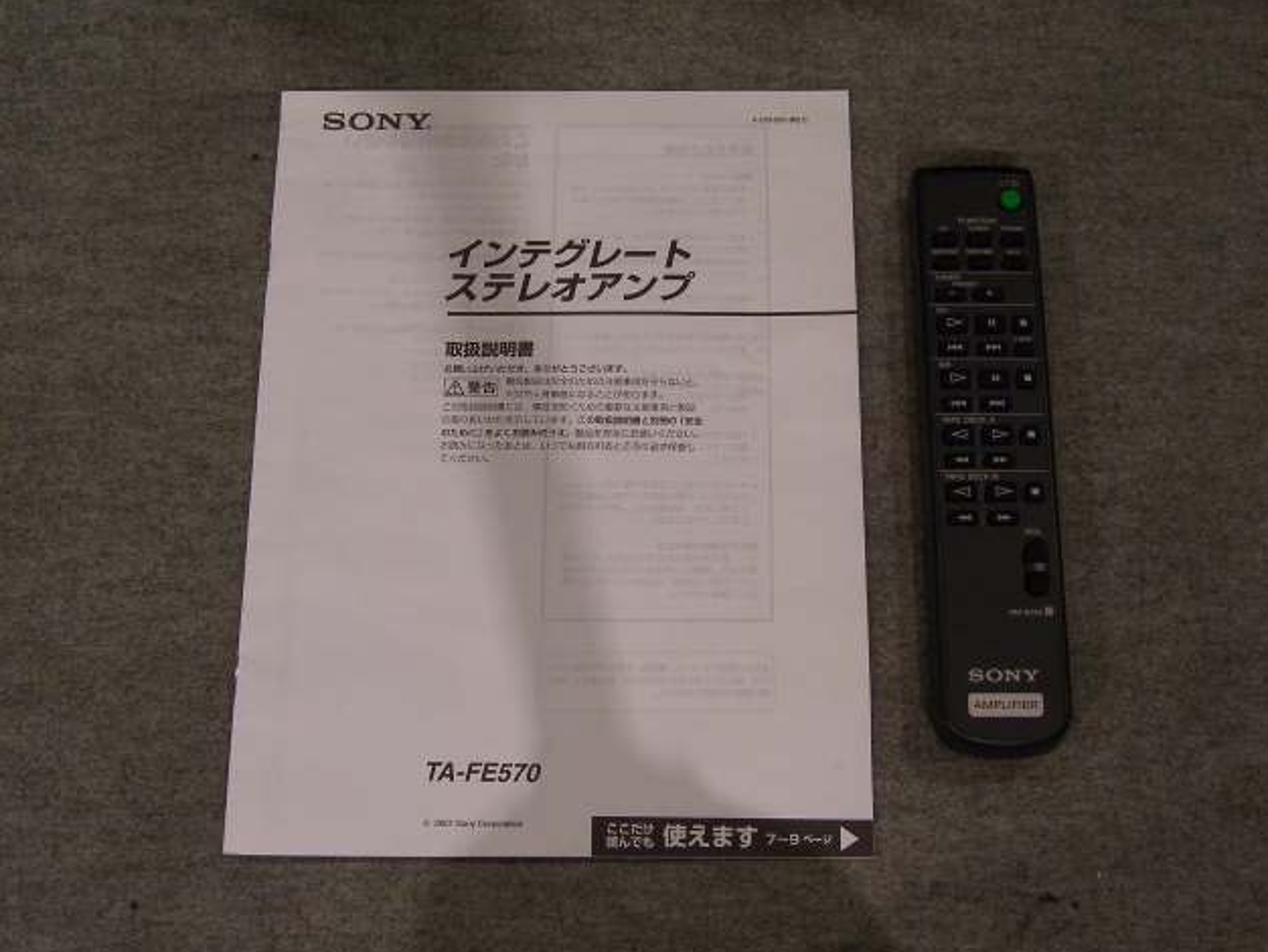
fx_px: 1722
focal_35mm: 47
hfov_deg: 40.4
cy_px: 478
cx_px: 644
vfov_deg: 30.9
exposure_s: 1/125
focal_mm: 9.5
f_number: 3.1
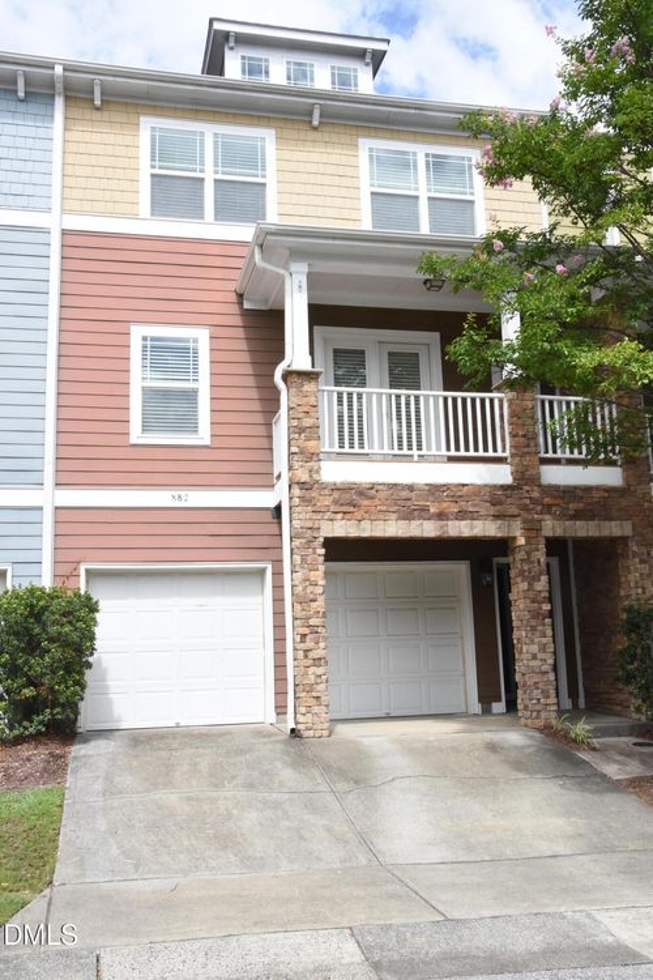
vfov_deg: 57.2
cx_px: 326
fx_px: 898
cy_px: 490
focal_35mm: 33
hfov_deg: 40.0
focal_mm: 22
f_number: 18
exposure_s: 1/250
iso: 800
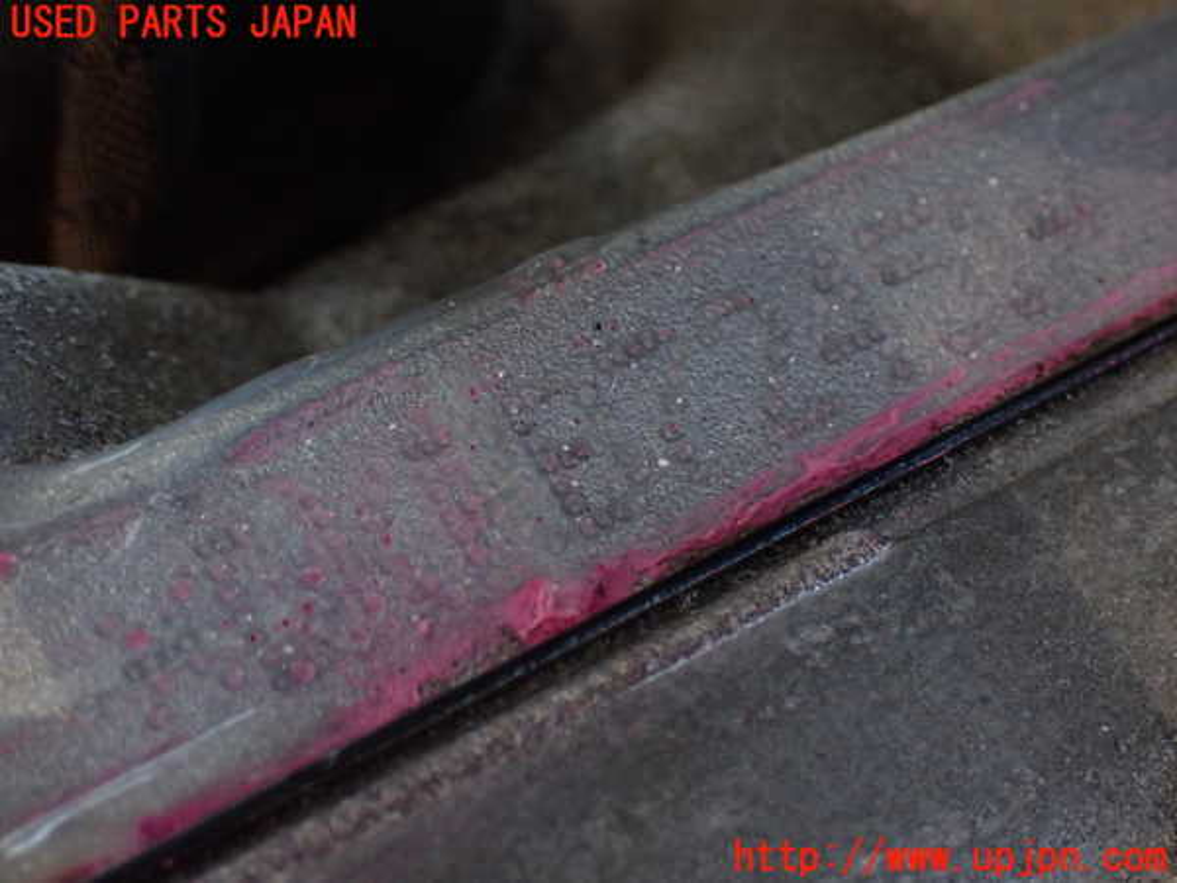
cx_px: 588
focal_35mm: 58
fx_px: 1972
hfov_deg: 33.2
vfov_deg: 25.2
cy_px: 442
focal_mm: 10.35
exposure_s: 1/250
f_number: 3.5
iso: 500
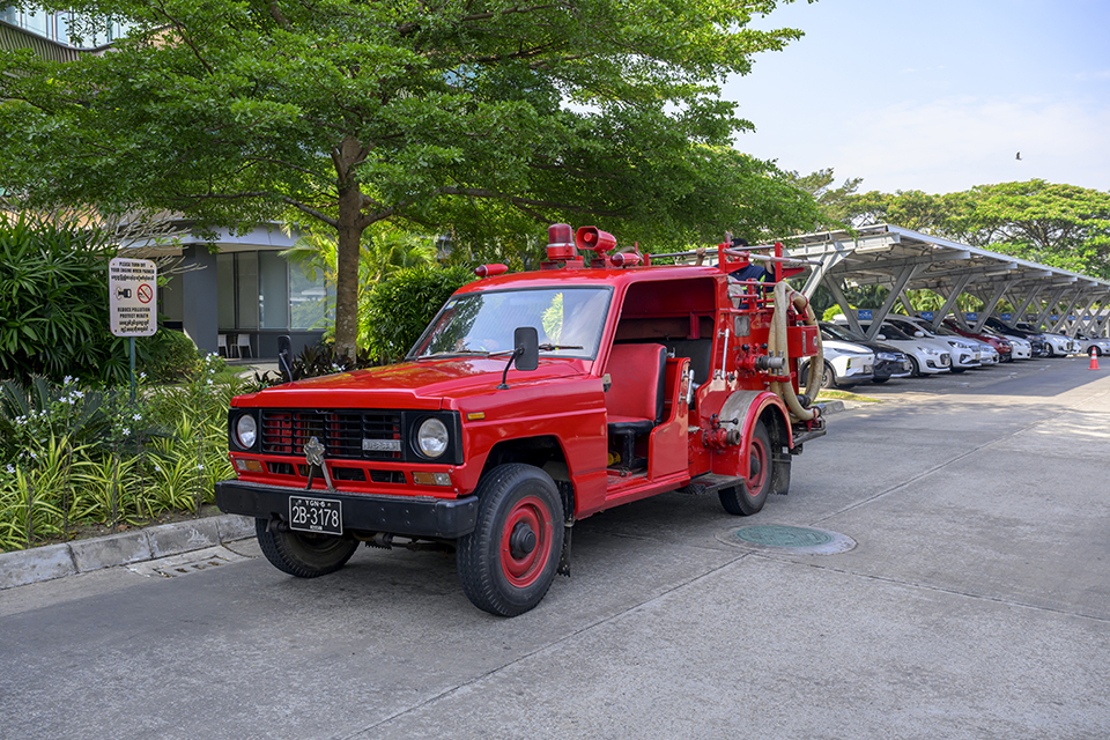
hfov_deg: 60.3
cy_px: 370
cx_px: 555
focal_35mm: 31
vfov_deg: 42.3
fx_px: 956
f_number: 7.1
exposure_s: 1/500
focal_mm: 31
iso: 640
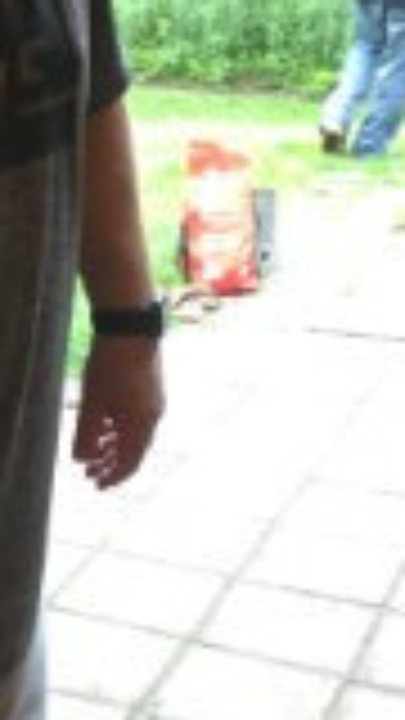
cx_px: -238
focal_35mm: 79
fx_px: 1508
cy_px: 369
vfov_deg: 26.8
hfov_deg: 14.1
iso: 80
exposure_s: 1/33
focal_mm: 4.2
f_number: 2.2
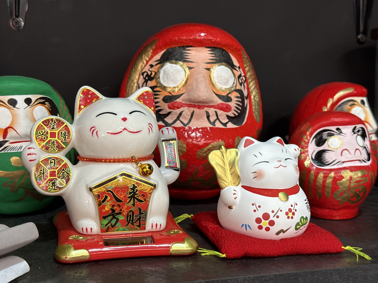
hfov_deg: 39.7
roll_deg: -1.3
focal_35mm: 48
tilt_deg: -5.1
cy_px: 142
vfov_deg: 30.3
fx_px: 524
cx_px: 189
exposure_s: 1/50
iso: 160
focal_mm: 6.76
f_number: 1.78
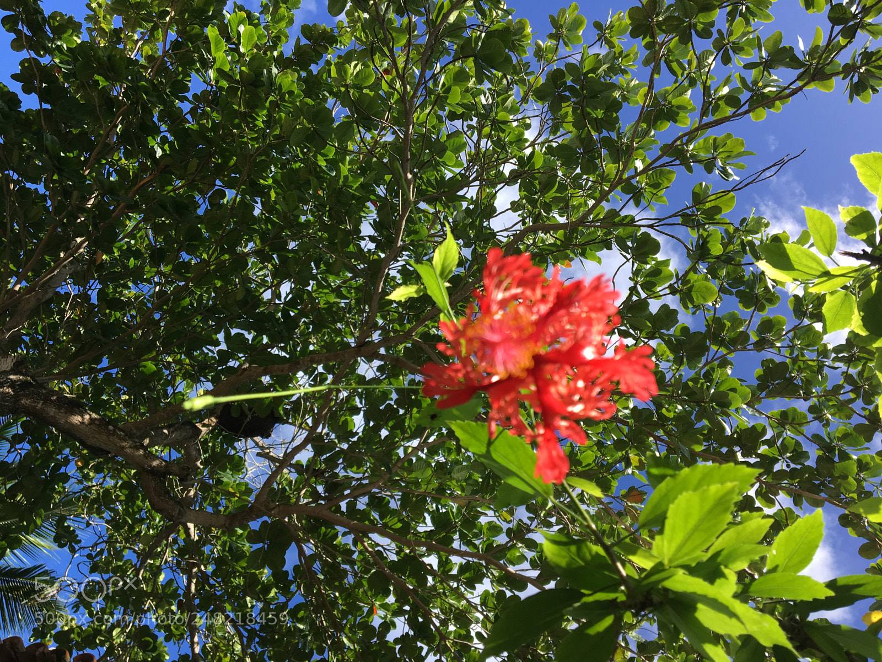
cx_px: 441
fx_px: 739
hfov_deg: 61.7
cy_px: 331
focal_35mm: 29
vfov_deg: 48.2
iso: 25
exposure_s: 1/746
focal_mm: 4.15
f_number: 2.2
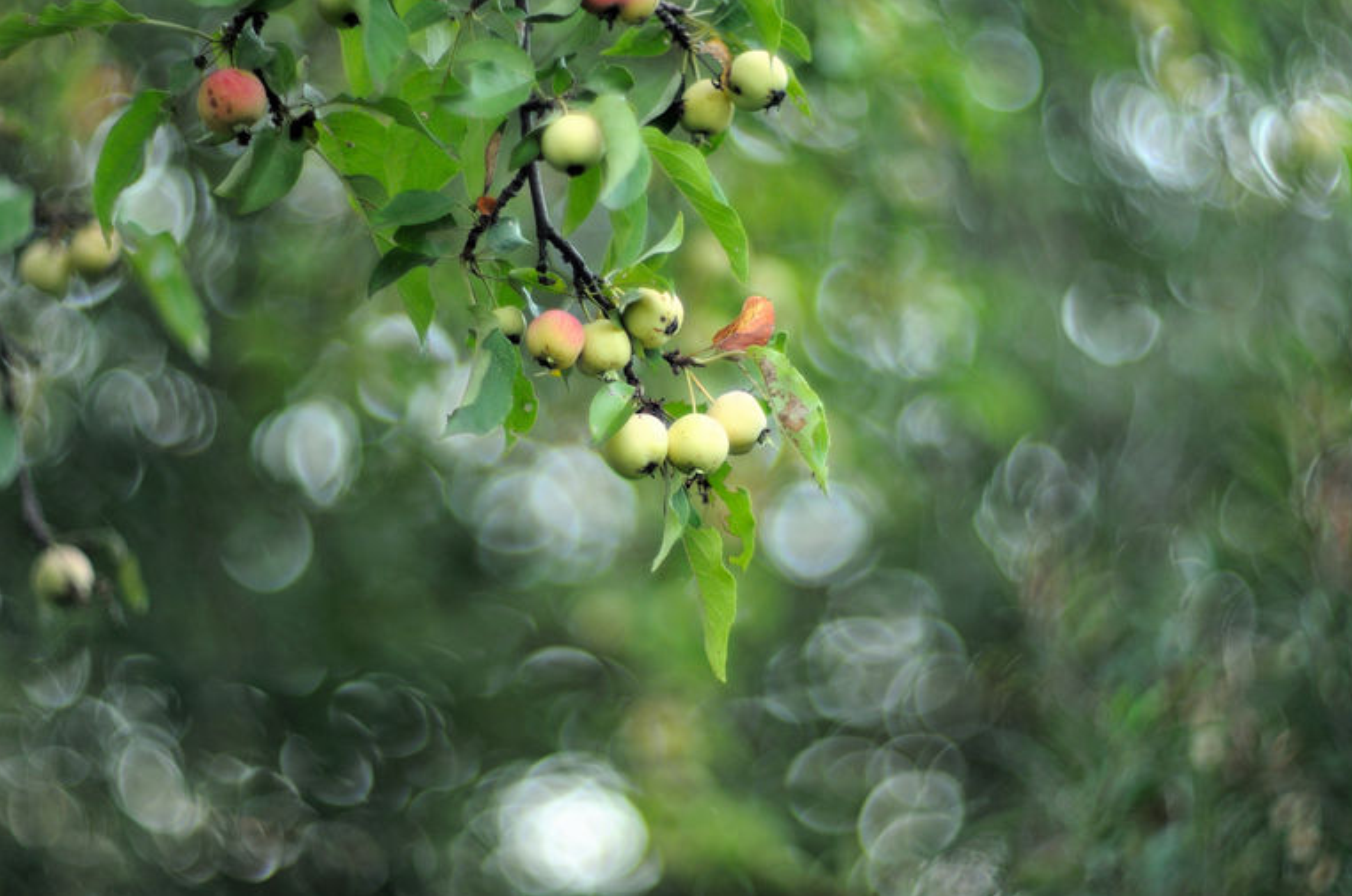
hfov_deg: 13.7
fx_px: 5645
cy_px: 428
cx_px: 656
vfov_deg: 9.1
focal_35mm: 151
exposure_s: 1/250
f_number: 1.4
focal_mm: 85
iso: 250
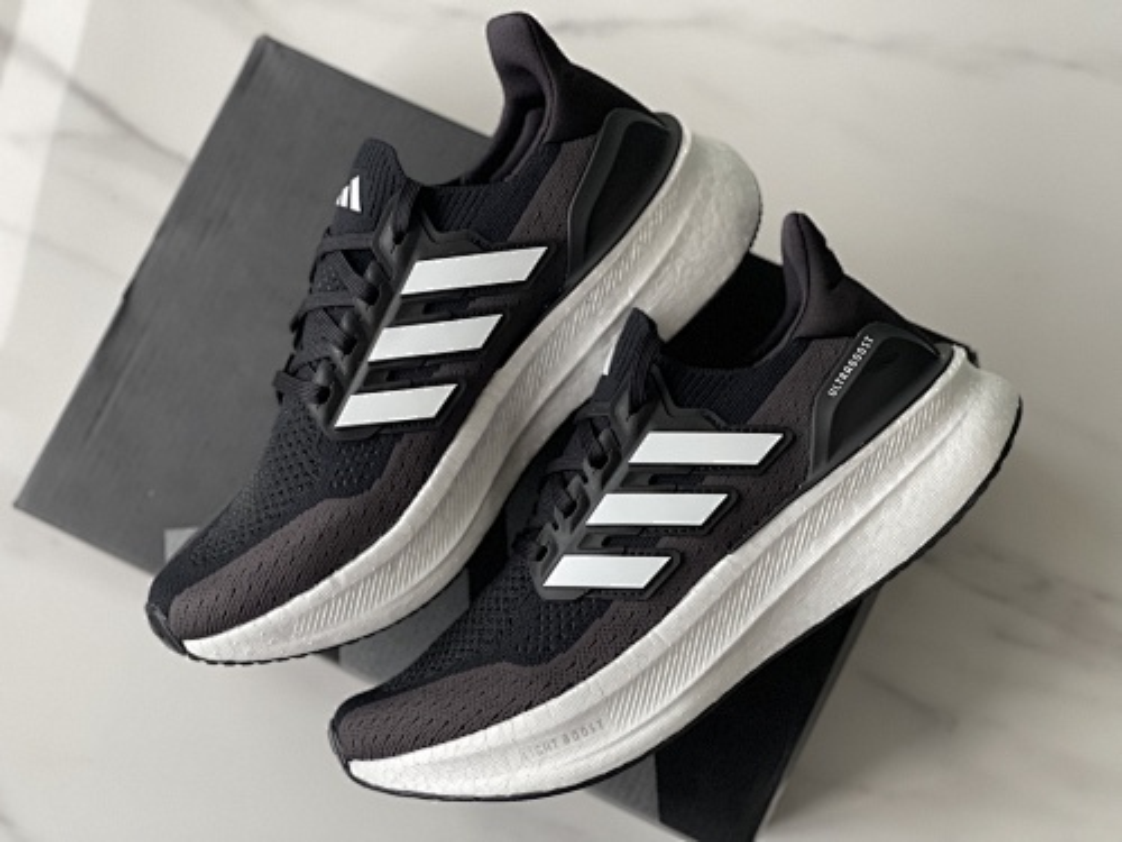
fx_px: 2074
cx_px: 561
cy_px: 421
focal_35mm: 64
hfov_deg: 30.3
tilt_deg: -78.5
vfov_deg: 22.9
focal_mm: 7.5
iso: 250
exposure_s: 1/98
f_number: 2.2
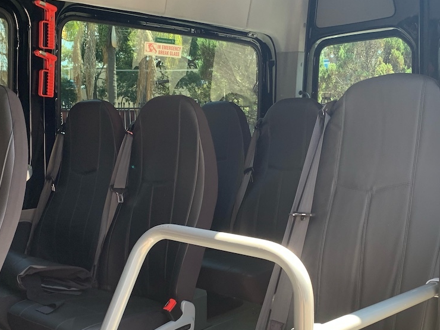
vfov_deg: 32.0
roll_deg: +0.8
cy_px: 216
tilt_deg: -8.7
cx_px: 212
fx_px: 572
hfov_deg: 42.1
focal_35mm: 45
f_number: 1.8
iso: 100
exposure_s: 1/121
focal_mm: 4.25
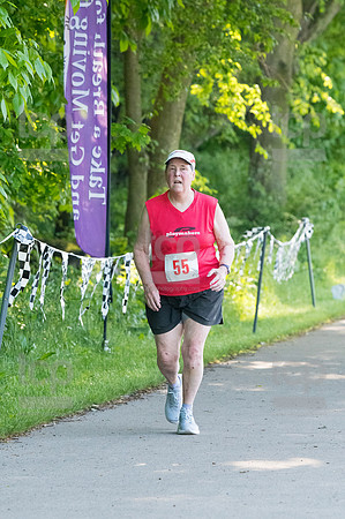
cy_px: 260
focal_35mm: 292
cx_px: 172
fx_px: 4207
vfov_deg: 7.1
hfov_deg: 4.7
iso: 4000
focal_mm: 195
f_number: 5.6
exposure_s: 1/1600
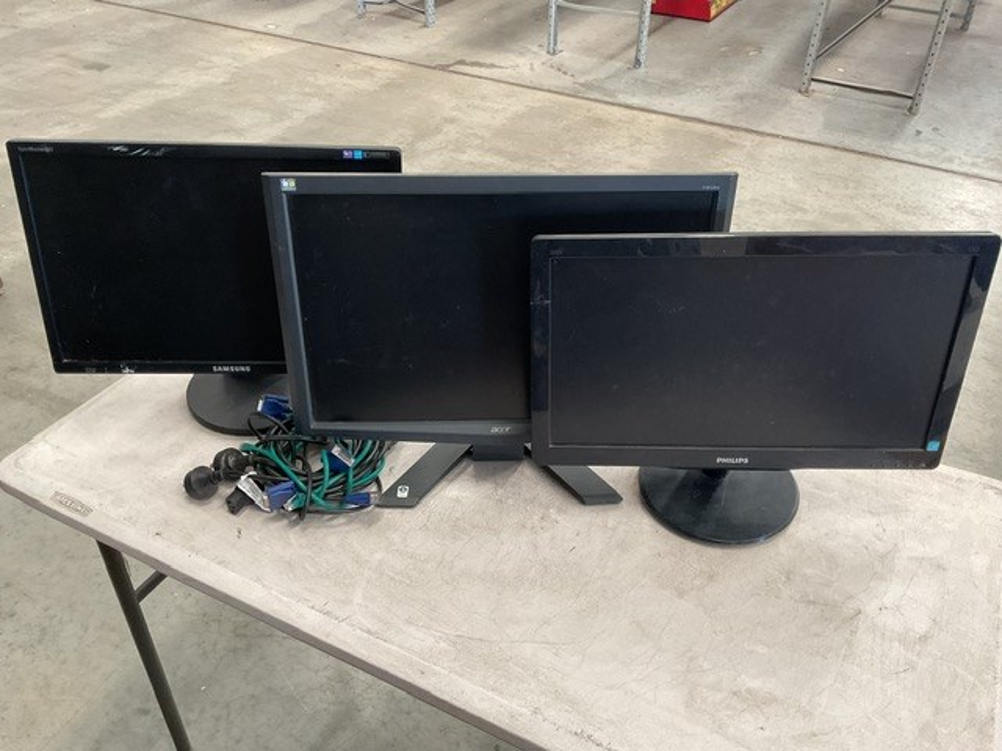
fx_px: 839
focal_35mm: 29
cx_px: 501
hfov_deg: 61.7
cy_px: 376
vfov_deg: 48.2
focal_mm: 3
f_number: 1.8
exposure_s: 1/60
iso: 100
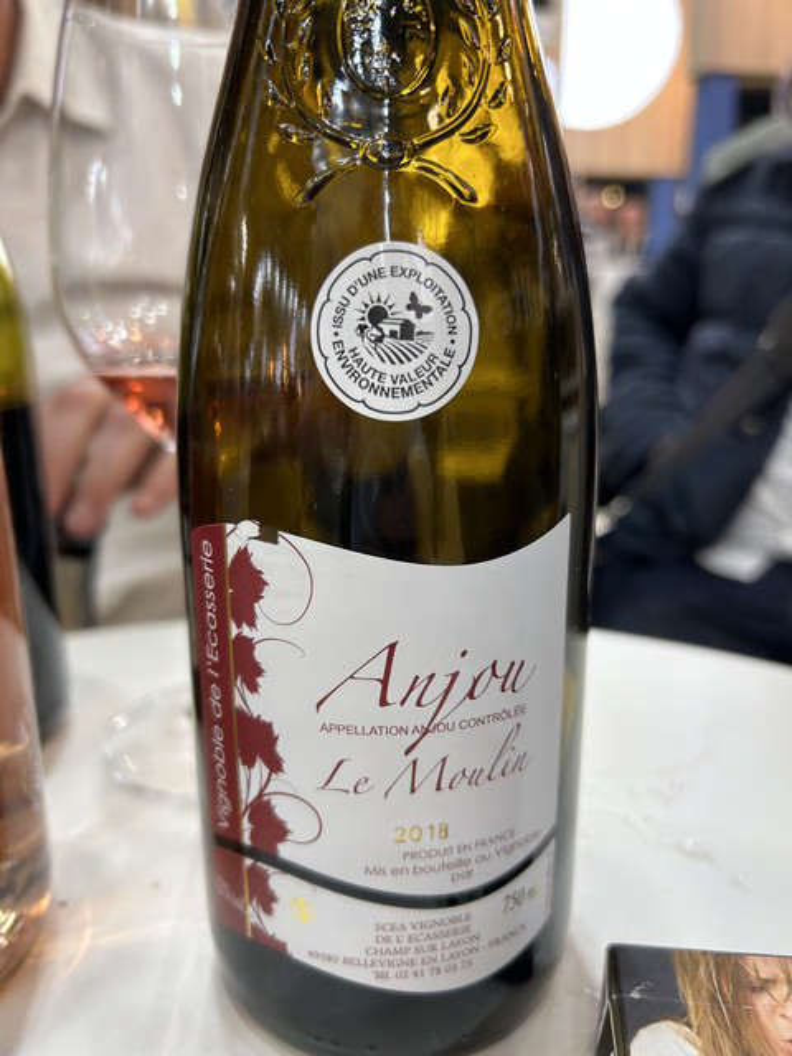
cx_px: 396
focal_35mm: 26
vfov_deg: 67.3
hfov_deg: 53.1
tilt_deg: -14.0
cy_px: 528
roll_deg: +0.9
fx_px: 793
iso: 80
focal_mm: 5.7
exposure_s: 1/100
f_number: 1.5
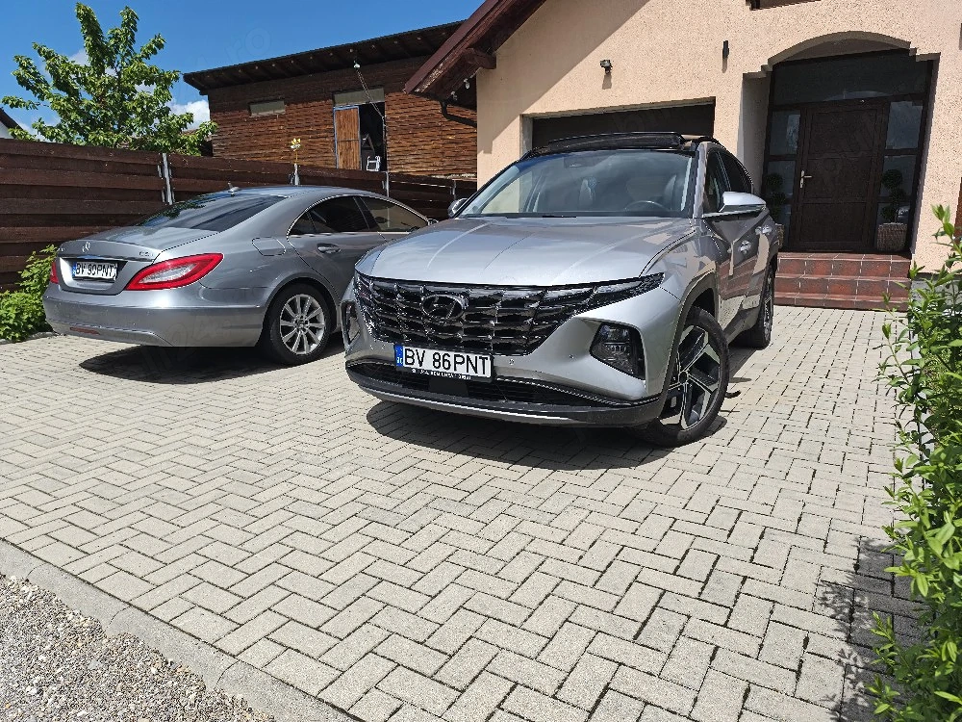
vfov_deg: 58.9
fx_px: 639
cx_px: 481
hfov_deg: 73.9
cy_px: 361
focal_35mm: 23
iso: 50
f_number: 1.65
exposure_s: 1/1250
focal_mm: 6.14
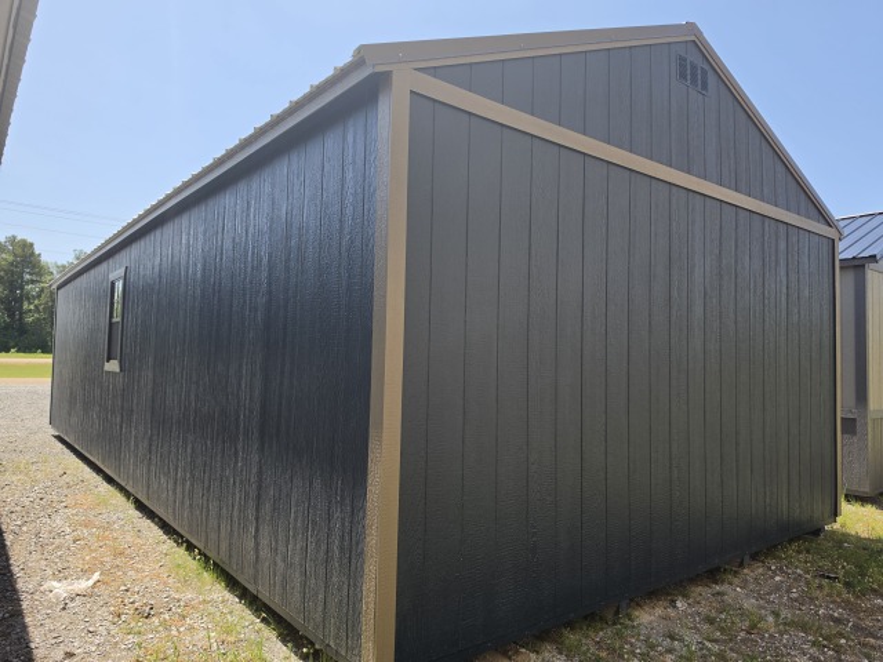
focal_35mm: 23
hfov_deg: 73.9
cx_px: 442
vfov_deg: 58.9
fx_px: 587
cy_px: 331
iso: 64
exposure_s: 1/5151
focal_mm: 6.5
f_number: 1.4
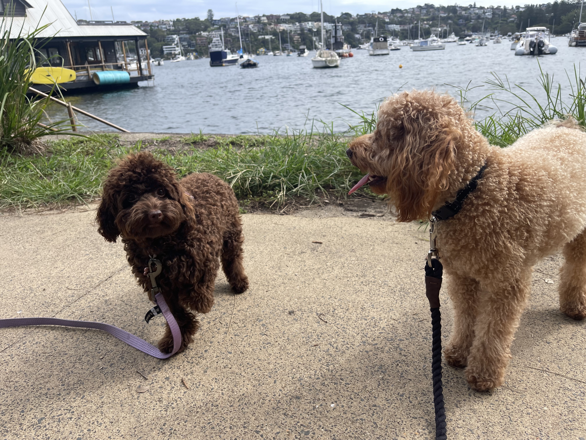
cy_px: 220
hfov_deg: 69.4
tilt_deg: -18.8
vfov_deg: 54.9
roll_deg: +2.7
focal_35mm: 25
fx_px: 423
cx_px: 293
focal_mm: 5.1
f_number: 1.6
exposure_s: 1/2336
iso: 32
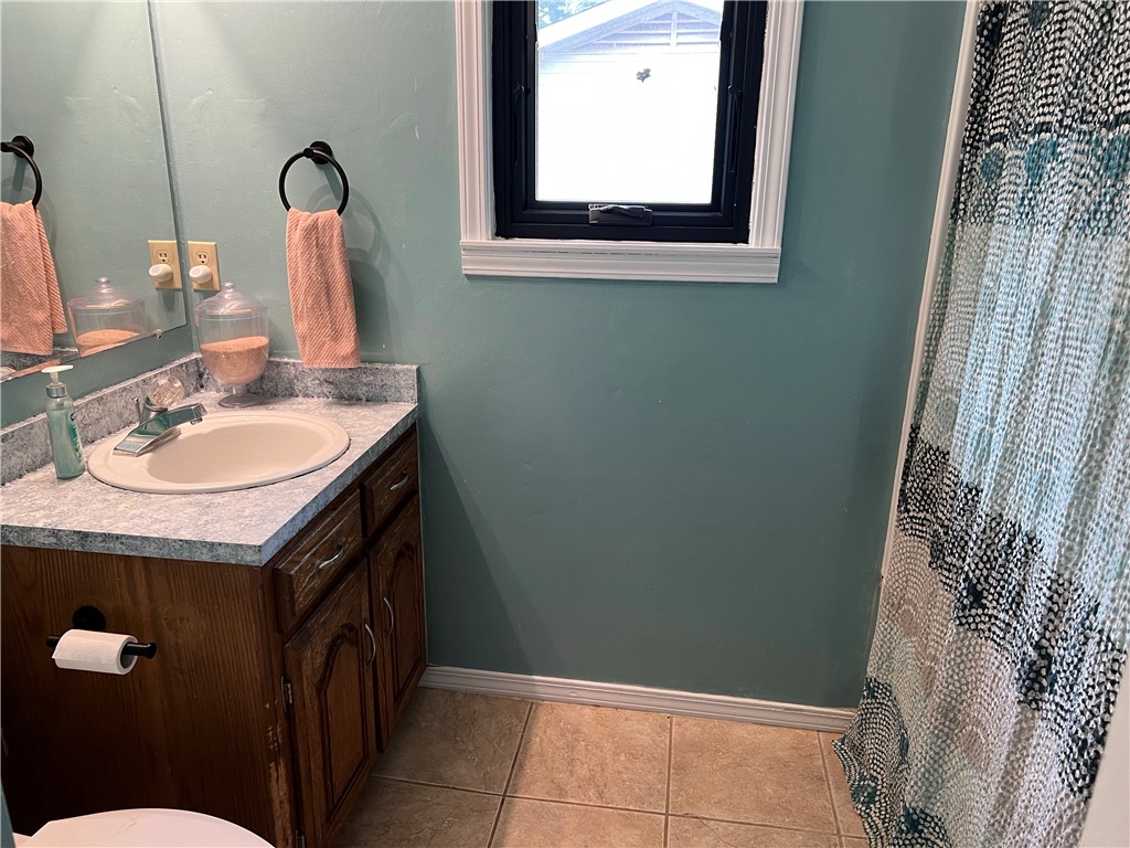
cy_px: 424
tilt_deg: -18.4
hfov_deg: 67.3
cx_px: 565
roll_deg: -0.5
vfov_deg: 53.1
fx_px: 849
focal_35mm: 26
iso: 100
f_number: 1.5
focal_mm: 5.7
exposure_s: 1/60
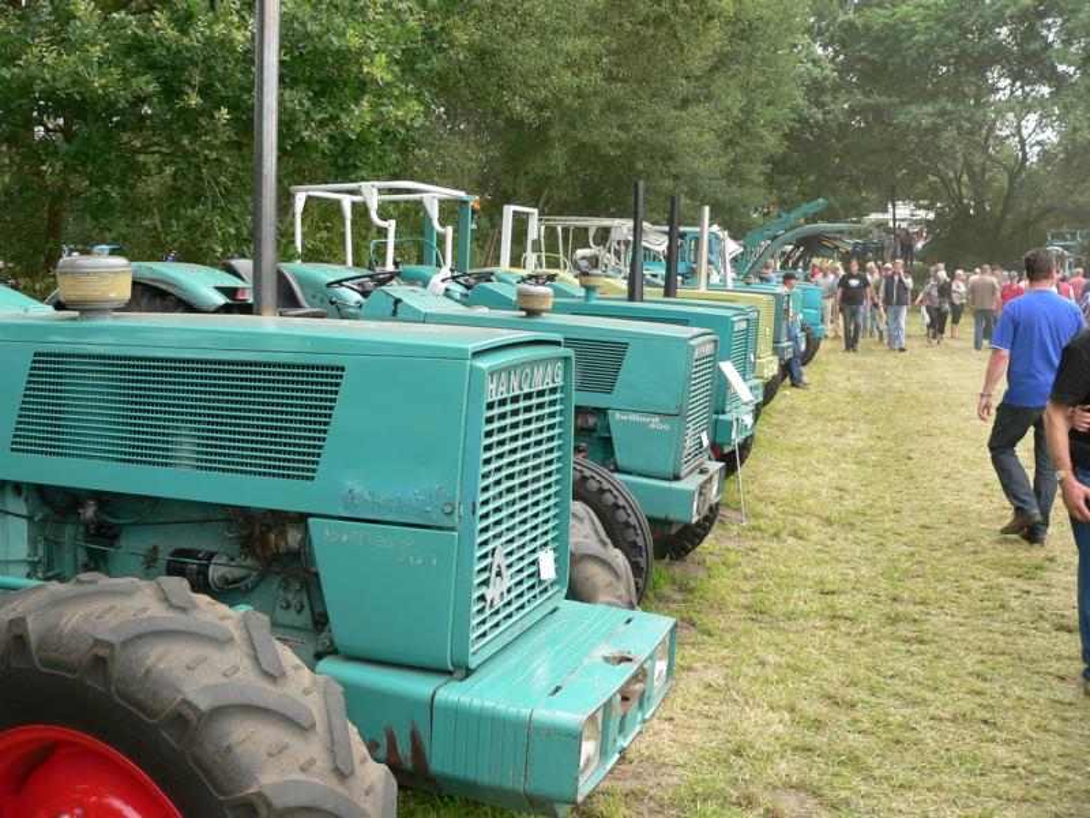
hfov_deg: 51.4
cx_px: 545
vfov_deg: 39.7
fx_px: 1134
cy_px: 409
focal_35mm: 36
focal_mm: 6
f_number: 3.3
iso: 80
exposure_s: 1/125
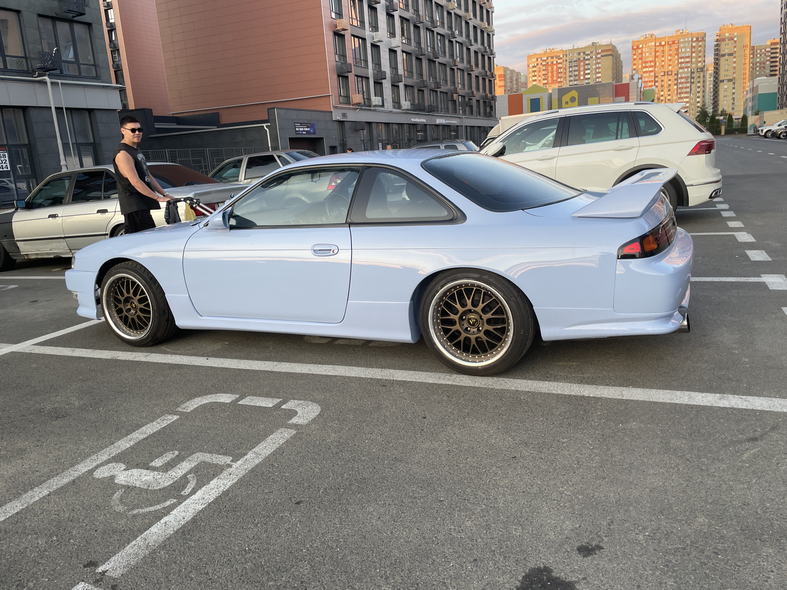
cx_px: 394
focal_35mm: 26
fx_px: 591
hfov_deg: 67.3
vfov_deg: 53.1
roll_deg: +4.3
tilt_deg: -13.9
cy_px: 295
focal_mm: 4.2
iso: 32
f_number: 1.6
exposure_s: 1/121
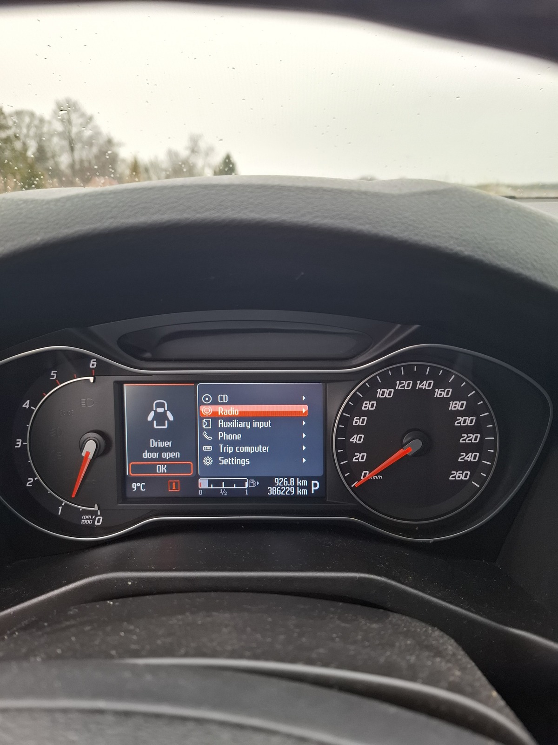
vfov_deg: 73.9
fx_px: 494
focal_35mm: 23
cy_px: 372
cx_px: 279
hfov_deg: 58.9
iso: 125
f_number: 1.8
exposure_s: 1/100
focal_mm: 5.54
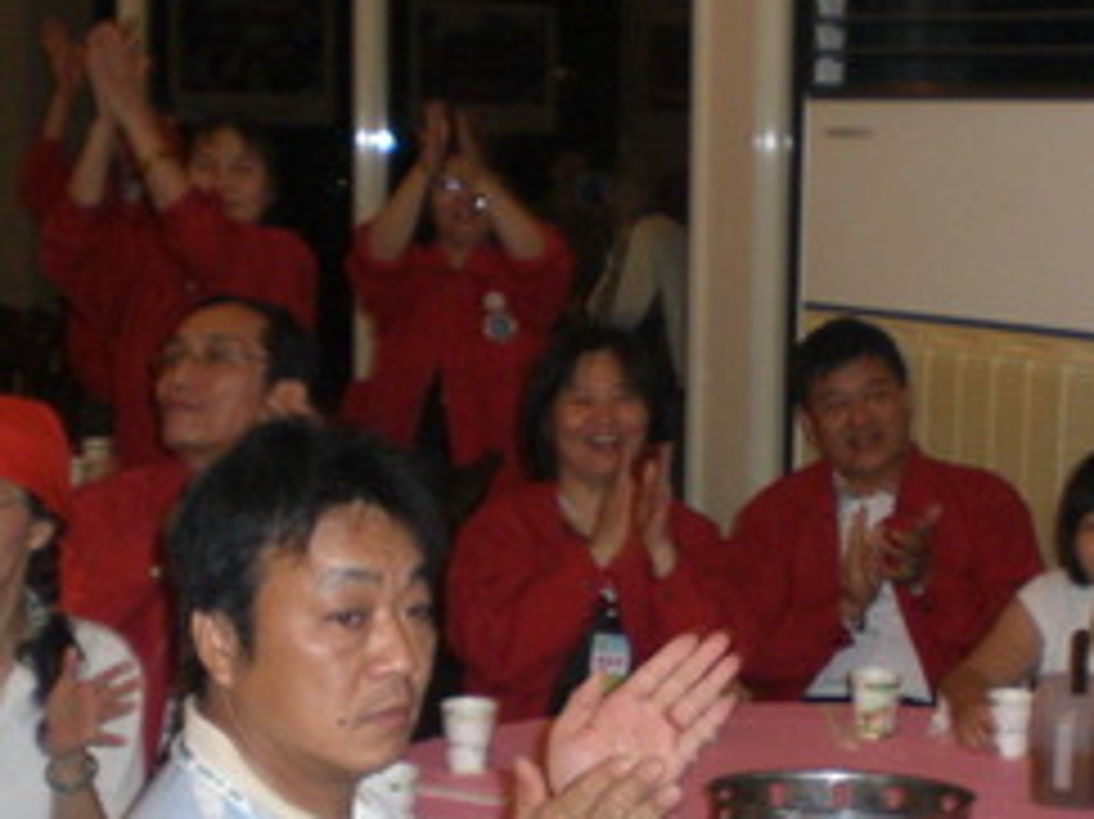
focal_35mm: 75
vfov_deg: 19.6
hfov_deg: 25.7
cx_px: 792
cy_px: 531
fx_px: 2369
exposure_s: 1/60
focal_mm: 6.3
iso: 200
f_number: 3.1
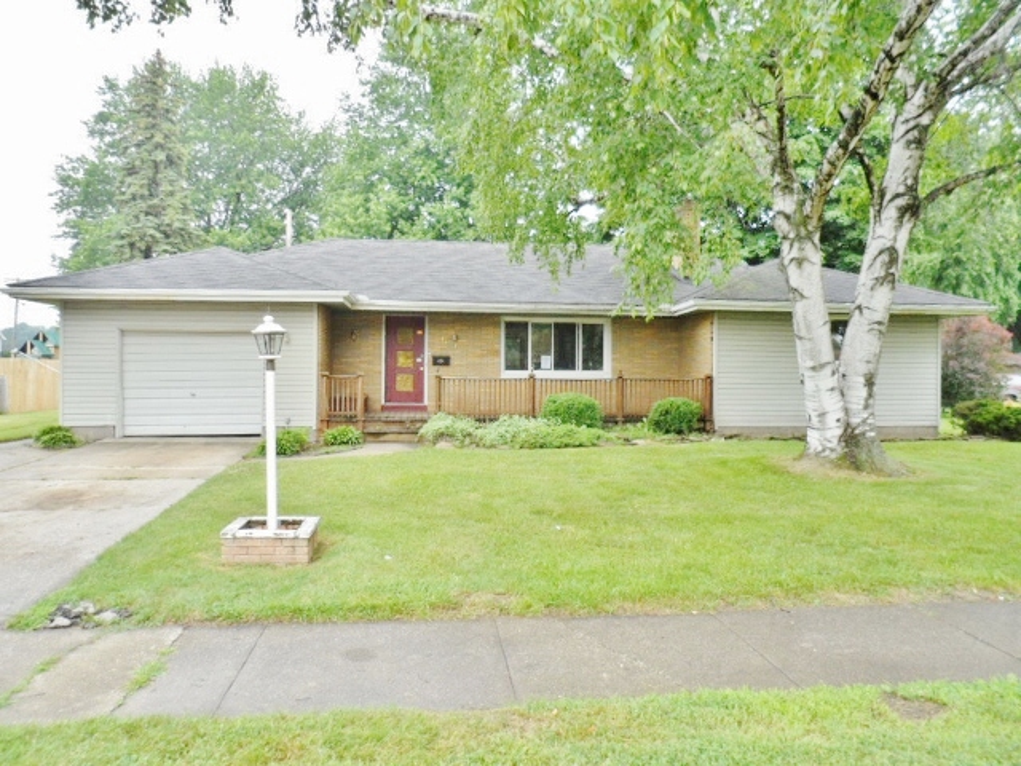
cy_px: 383
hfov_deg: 67.3
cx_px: 510
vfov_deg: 53.1
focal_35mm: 26
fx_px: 767
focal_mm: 4.9
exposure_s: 1/125
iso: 80
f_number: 3.3
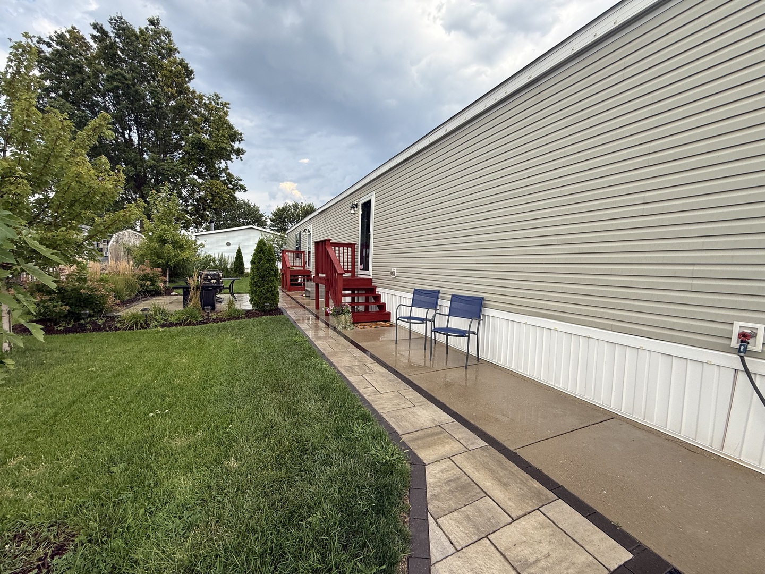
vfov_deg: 85.7
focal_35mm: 14
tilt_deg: -4.2
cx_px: 382
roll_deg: -1.6
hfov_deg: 102.1
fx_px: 309
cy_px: 287
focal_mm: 2.22
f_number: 2.2
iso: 50
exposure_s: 1/336
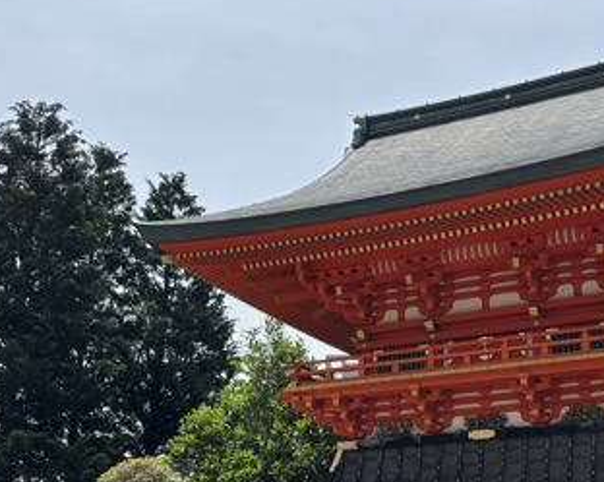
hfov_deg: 32.9
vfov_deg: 26.3
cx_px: 374
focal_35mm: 57
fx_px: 1018
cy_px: 355
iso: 50
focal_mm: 5.96
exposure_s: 1/4854
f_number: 1.6
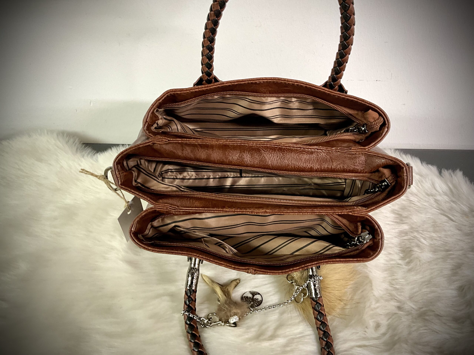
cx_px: 237
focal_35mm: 29
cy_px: 178
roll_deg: +0.4
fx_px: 397
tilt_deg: -35.1
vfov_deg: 48.2
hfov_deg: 61.7
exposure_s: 1/50
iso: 80
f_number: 1.8
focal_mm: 3
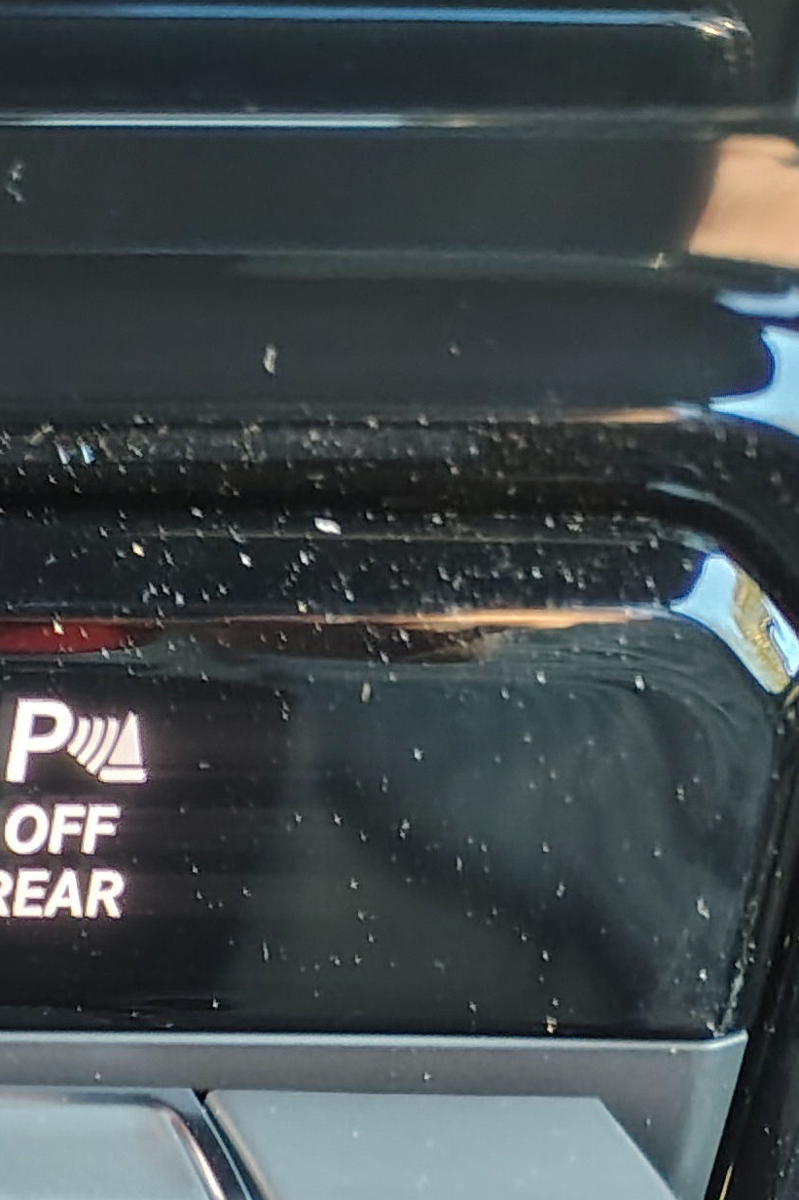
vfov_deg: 22.6
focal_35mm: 83
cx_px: -1039
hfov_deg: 13.0
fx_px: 2764
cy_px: 1438
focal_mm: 5.56
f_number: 1.8
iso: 1600
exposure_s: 1/42.3
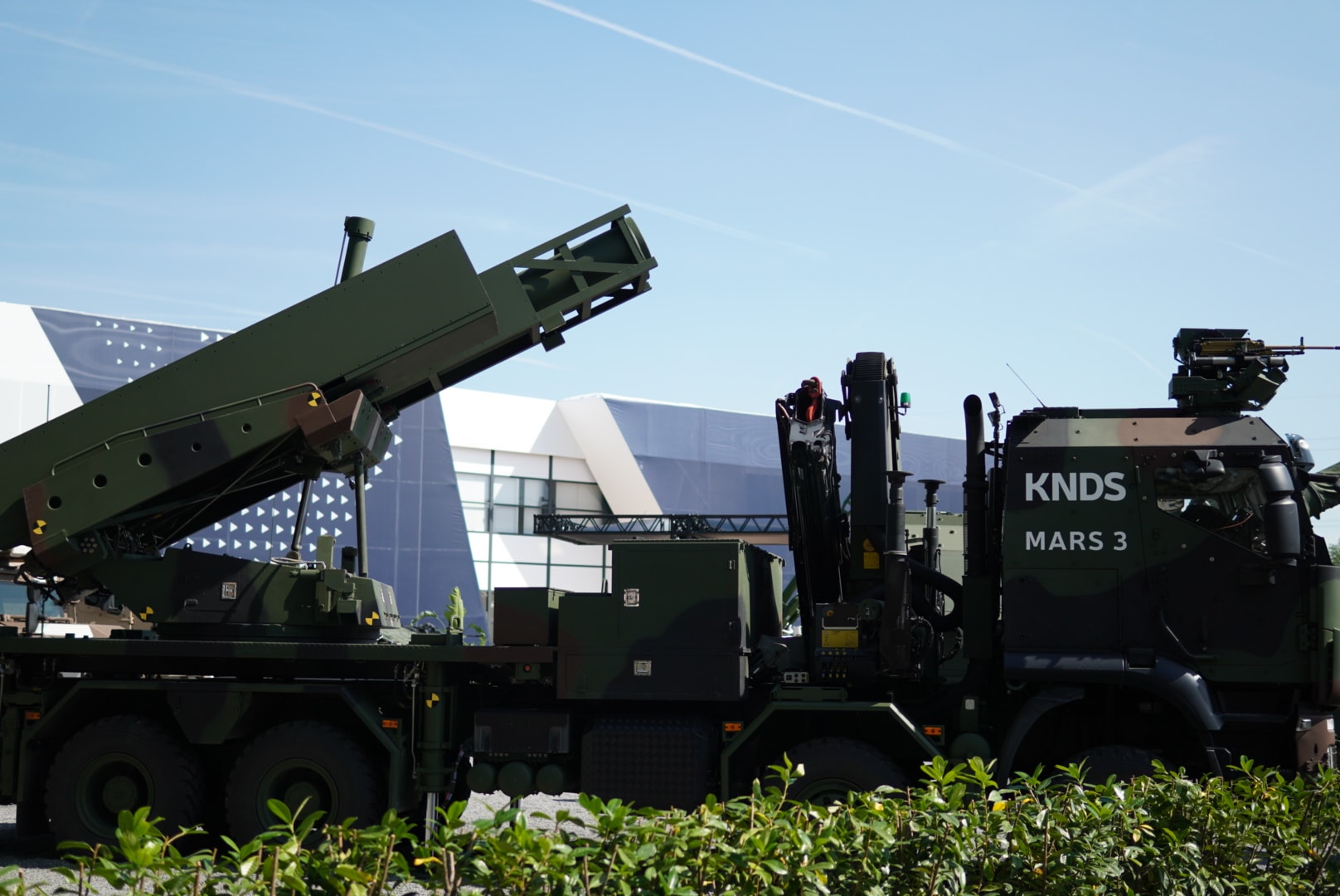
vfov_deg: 29.9
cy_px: 448
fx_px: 1676
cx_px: 670
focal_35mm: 45
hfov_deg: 43.6
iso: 100
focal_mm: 30
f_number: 1.4
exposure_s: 1/800
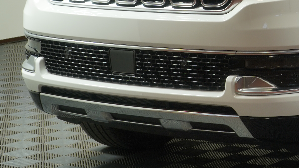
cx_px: 343
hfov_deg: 15.2
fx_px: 1086
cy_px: -34
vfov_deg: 8.8
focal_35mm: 137
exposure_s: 1/60
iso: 200
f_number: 5
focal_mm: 52
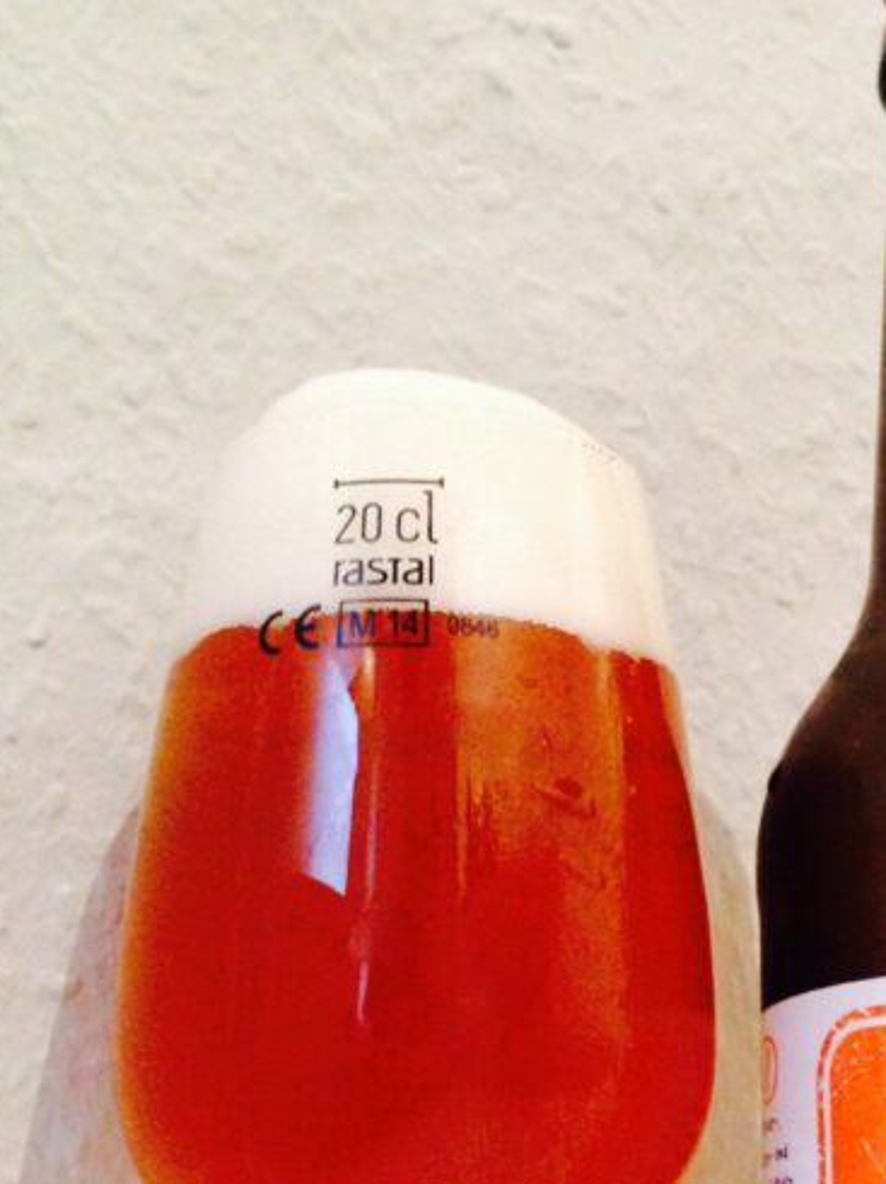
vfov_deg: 27.3
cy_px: 1025
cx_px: 717
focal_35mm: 69
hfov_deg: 21.0
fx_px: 2357
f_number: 2.4
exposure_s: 1/15
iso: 400
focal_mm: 4.12
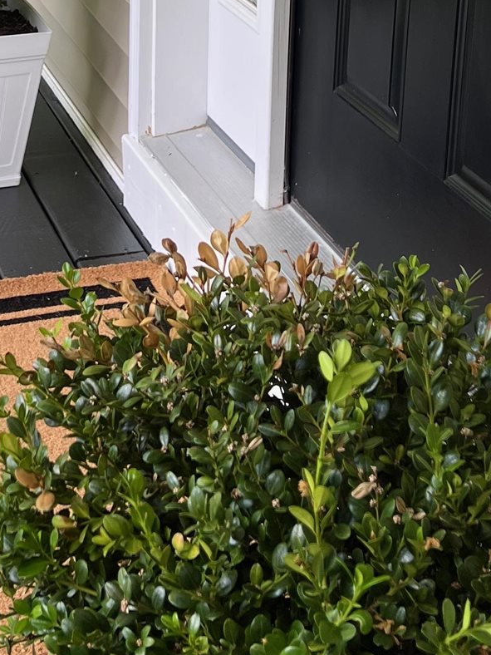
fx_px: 1437
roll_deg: -0.1
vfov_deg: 24.3
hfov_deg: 19.3
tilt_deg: -16.6
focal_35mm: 76
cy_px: -28
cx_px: 152
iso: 50
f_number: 1.5
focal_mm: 5.7
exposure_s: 1/322
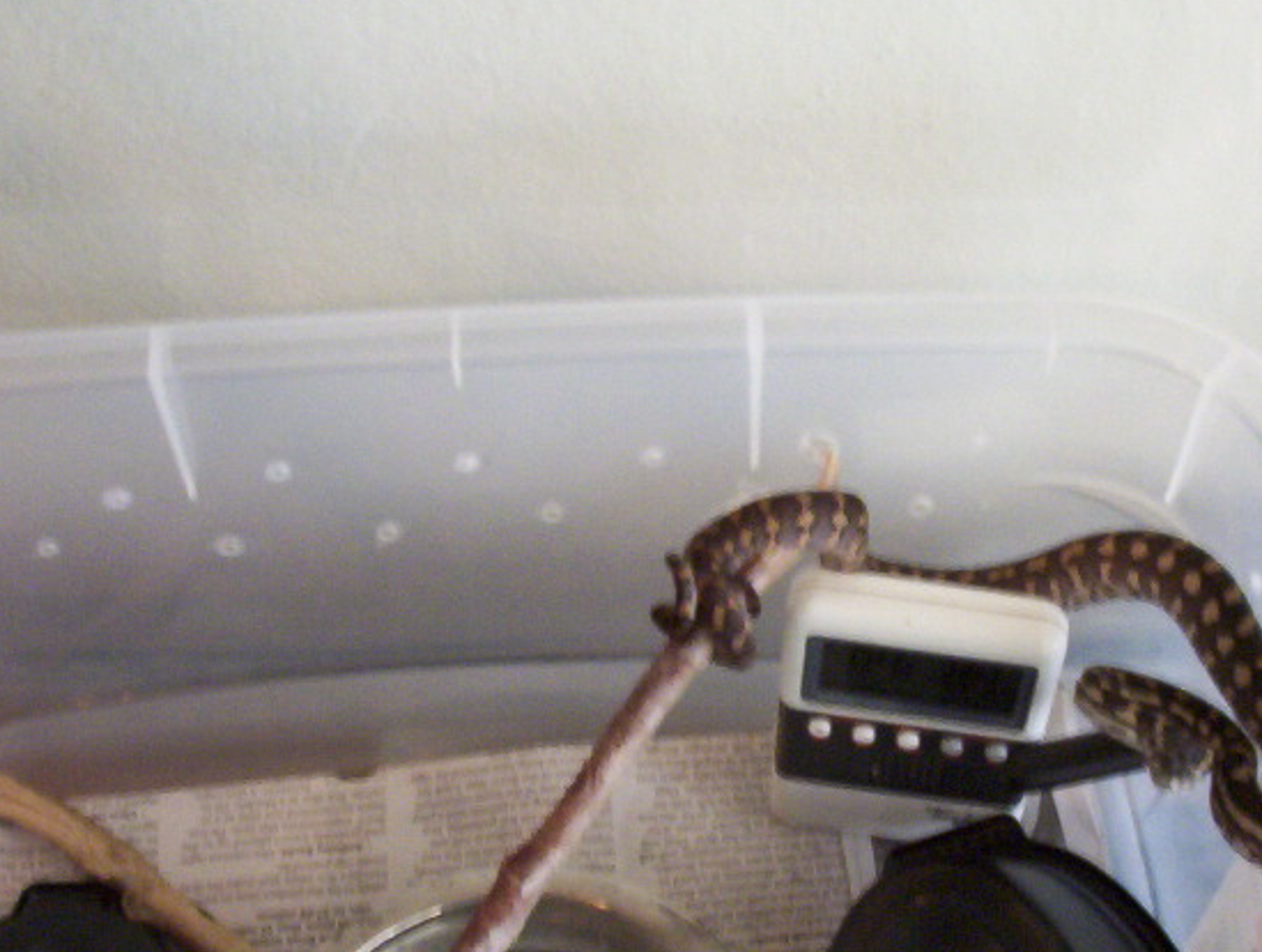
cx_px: 869
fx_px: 2119
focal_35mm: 58
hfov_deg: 32.8
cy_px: 639
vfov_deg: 25.2
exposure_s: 1/8
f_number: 4.5
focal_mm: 6
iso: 200
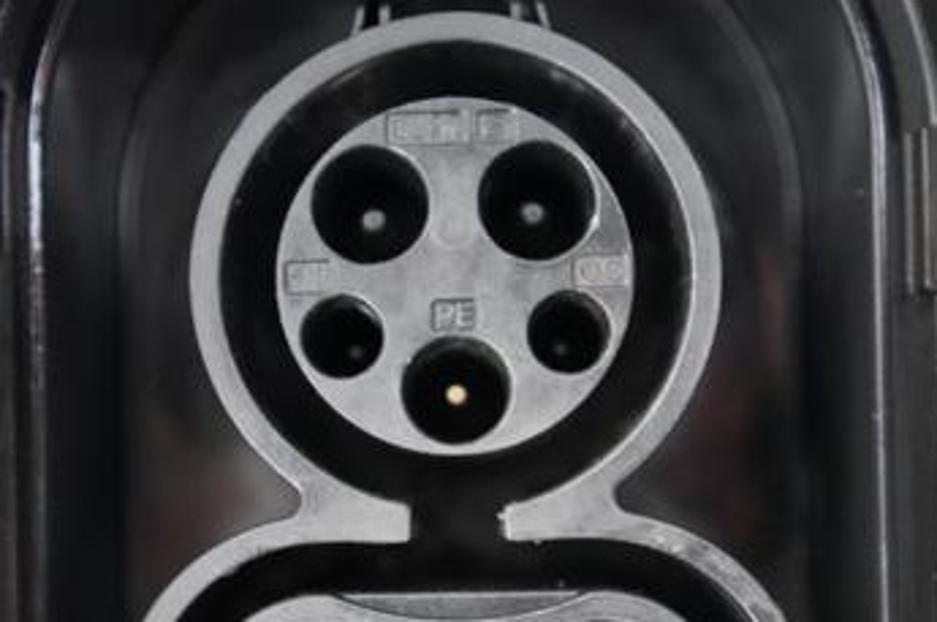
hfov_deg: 38.2
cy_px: 467
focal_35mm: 52
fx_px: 1352
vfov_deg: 25.6
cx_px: 429
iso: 12800
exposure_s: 1/30
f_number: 2.8
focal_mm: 28
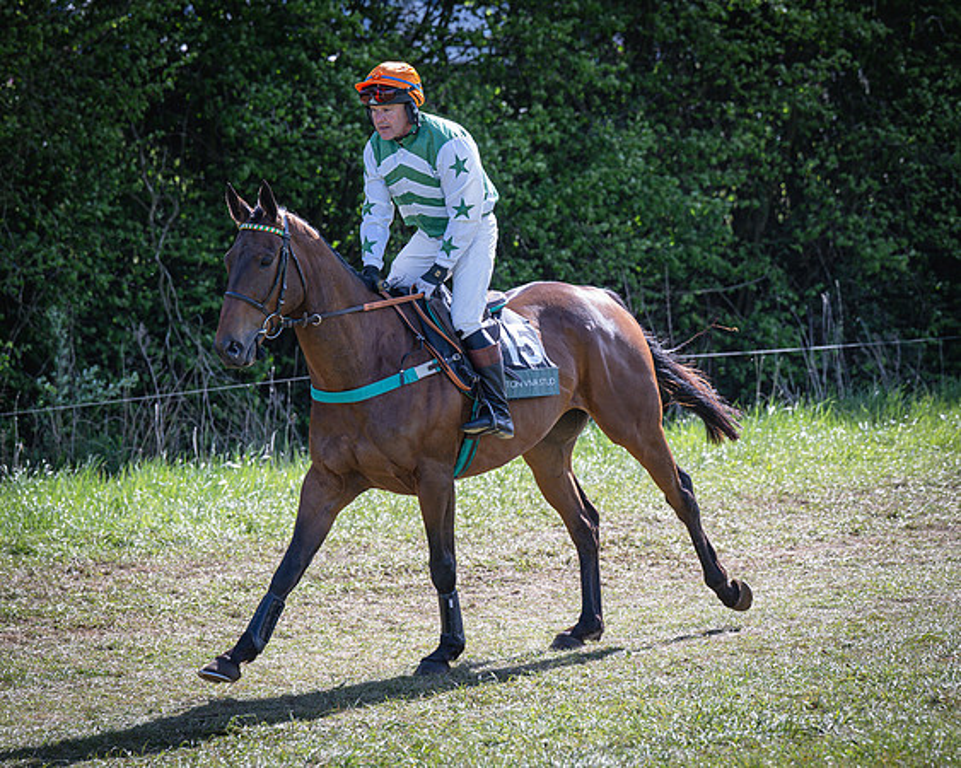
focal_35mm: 174
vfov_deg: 8.9
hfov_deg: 11.1
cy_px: 417
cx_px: 413
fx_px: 4937
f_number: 4
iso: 400
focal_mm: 115
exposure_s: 1/1000
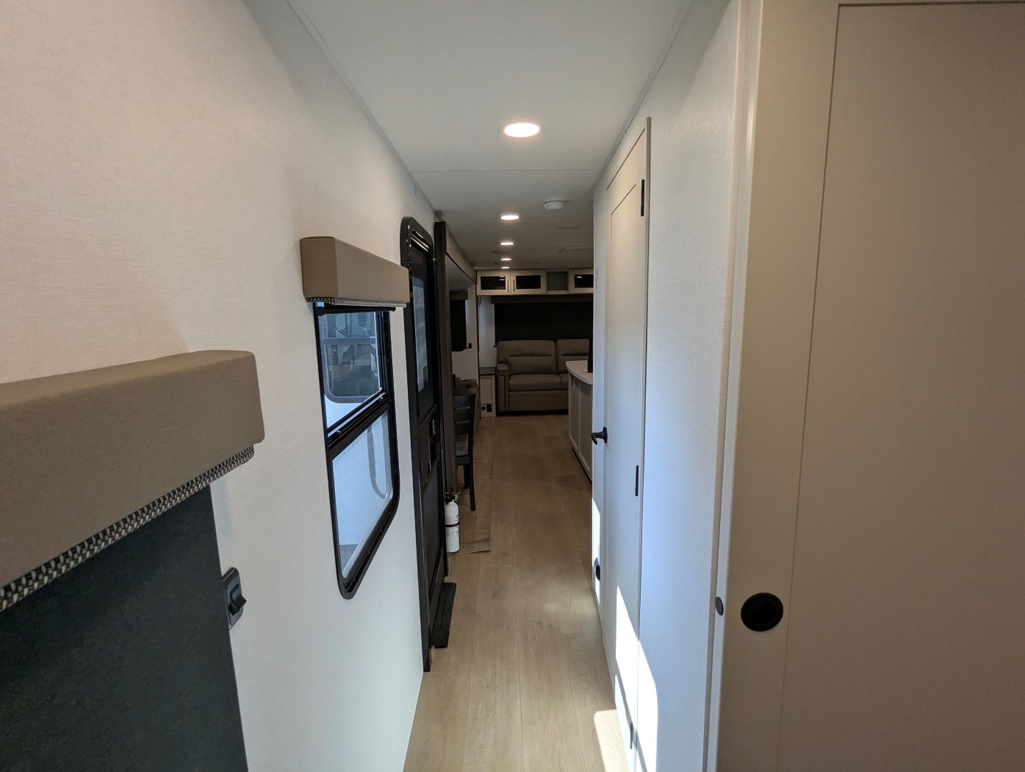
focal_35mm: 16
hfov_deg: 94.4
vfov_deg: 78.2
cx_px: 512
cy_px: 386
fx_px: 474
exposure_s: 1/141
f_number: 2.2
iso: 92
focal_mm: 2.35
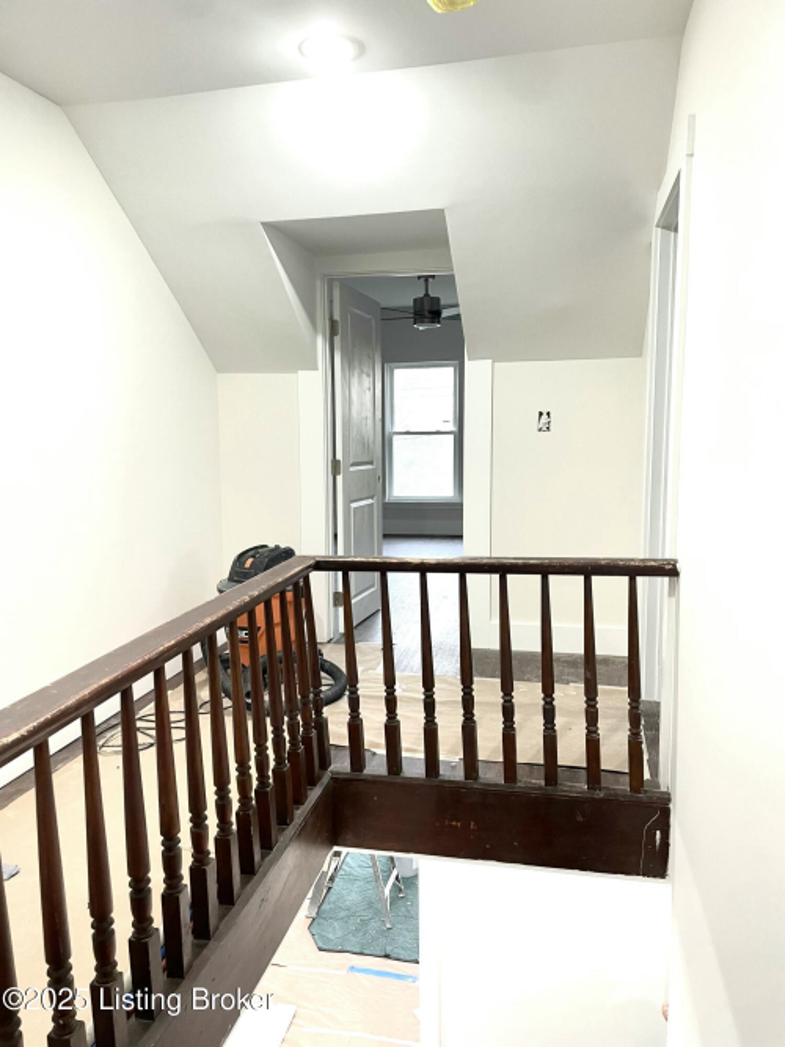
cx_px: 392
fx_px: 786
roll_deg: +0.6
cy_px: 524
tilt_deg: -7.5
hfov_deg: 53.0
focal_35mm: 26
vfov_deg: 67.3
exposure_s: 1/60
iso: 100
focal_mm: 4.2
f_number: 1.6
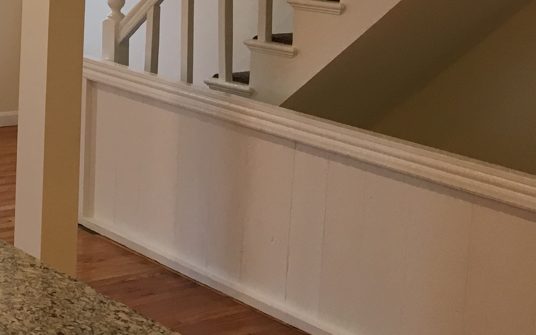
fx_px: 1227
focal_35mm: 84
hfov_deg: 21.9
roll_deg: -0.4
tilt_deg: -3.3
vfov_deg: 15.0
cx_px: -185
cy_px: -70
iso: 32
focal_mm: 4.15
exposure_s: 1/30
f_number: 2.2
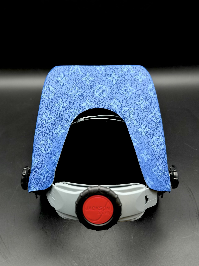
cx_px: 99
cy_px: 134
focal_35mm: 49
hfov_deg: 29.7
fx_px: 376
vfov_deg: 38.9
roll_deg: -1.0
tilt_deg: -43.8
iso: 250
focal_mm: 6.76
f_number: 1.78
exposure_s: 1/33
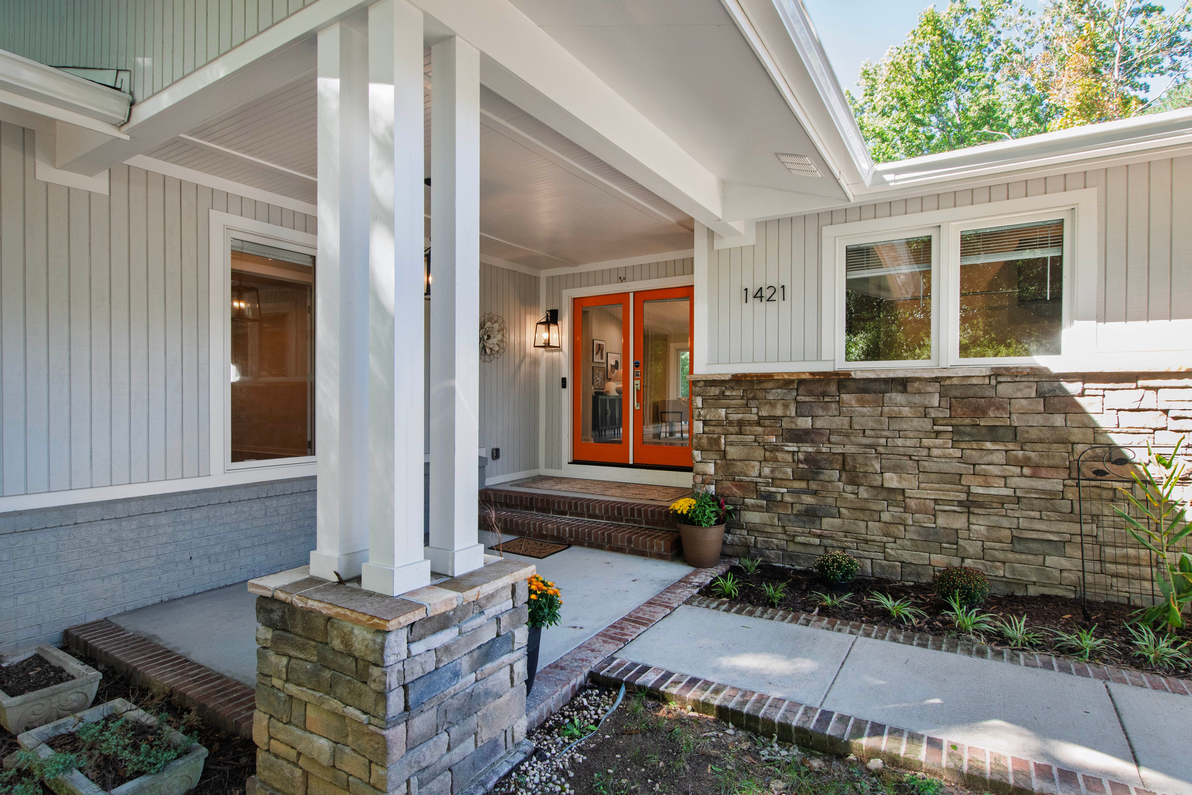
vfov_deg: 69.7
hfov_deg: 92.4
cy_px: 398
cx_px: 596
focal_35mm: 17
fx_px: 571
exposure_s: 1/30
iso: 400
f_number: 9
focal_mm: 11.5
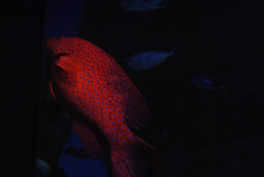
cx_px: 132
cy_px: 88
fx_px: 286
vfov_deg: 34.3
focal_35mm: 39
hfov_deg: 49.5
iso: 1600
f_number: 4.2
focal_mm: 26
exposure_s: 1/125
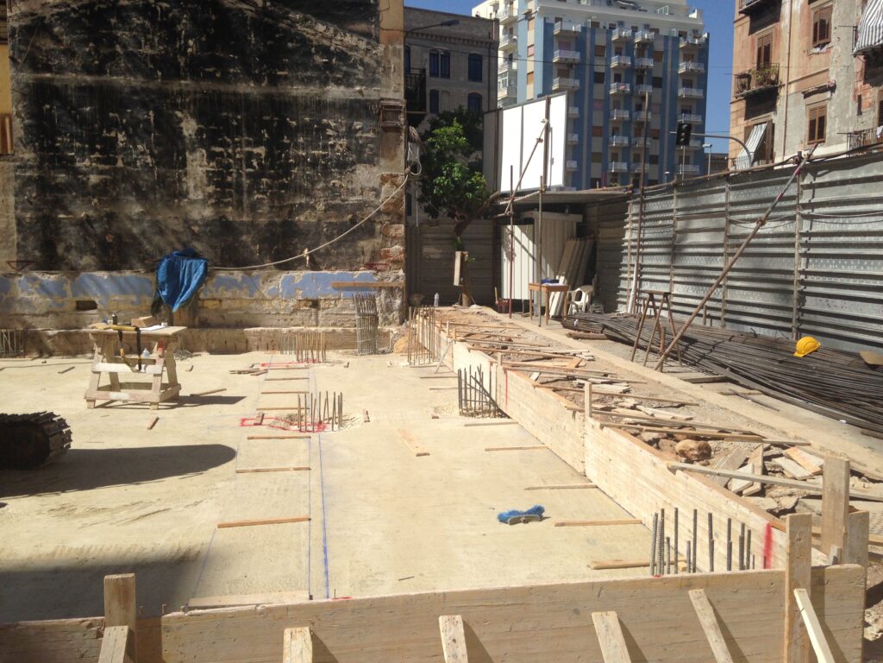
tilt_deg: -3.5
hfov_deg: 55.4
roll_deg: -1.7
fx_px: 842
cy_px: 332
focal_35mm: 33
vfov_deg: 42.9
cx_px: 442
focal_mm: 4.12
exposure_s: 1/2262
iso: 50
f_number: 2.4
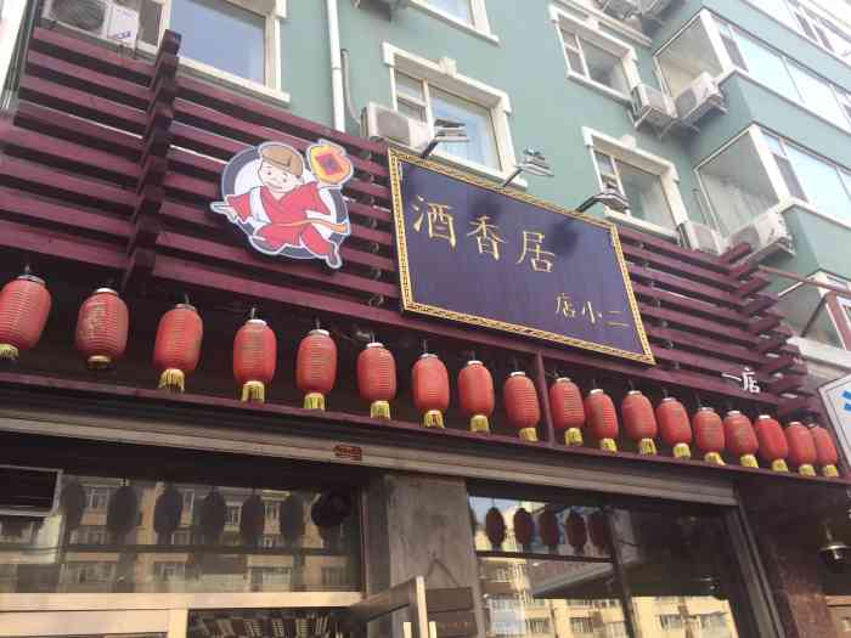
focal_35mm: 29
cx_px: 426
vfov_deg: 48.2
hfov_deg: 61.7
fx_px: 713
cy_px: 319
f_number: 2.2
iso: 32
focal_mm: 4.15
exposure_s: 1/109
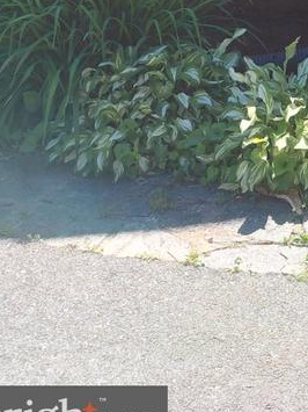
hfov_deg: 17.7
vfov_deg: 22.1
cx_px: 433
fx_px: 902
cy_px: -174
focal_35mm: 76
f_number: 1.8
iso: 50
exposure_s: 1/718
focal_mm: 4.69
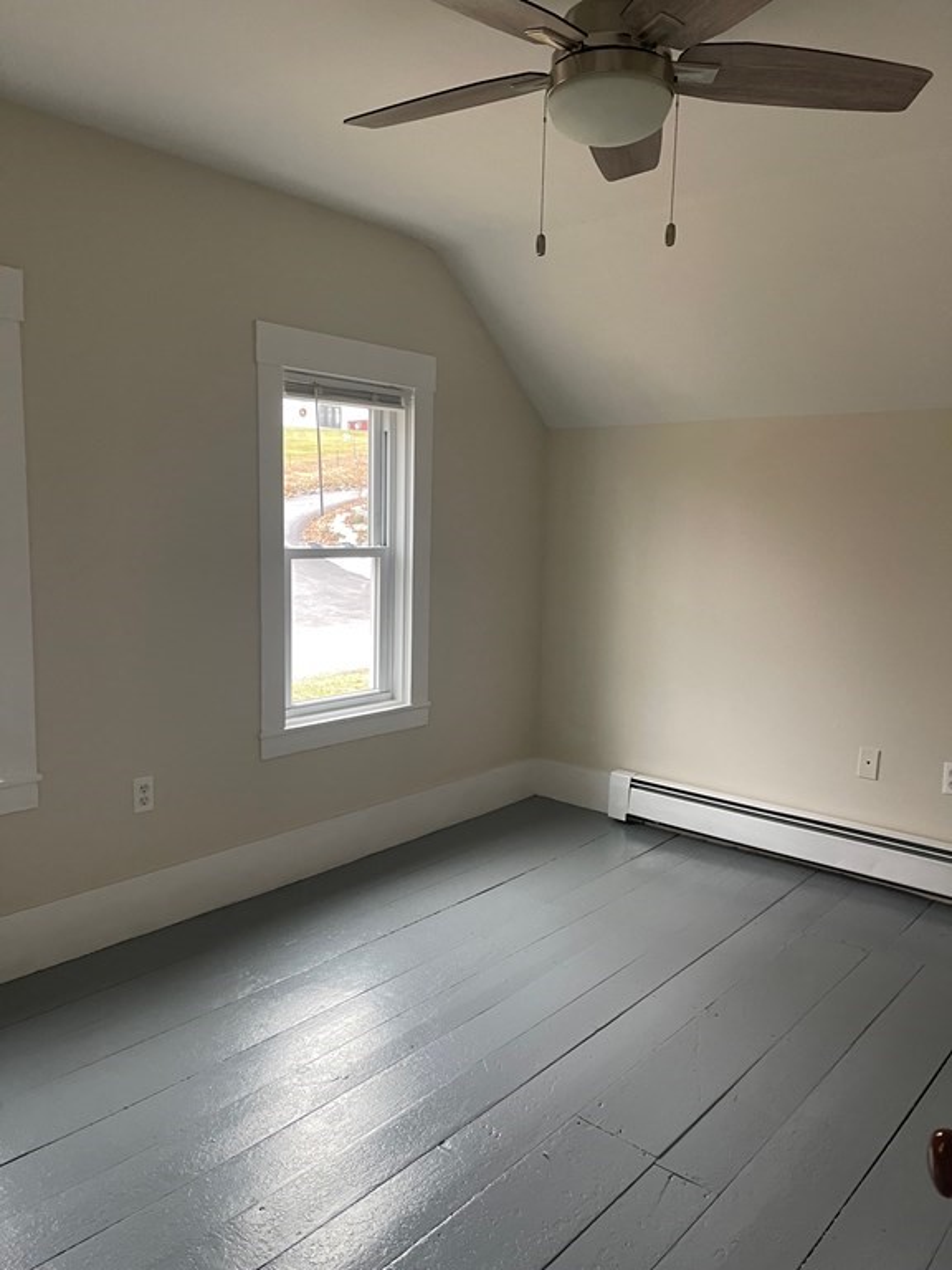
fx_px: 953
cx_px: 476
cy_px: 635
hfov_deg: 53.1
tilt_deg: -8.3
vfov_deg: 67.3
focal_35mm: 26
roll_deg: -0.1
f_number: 1.6
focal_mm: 5.1
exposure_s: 1/60
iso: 160
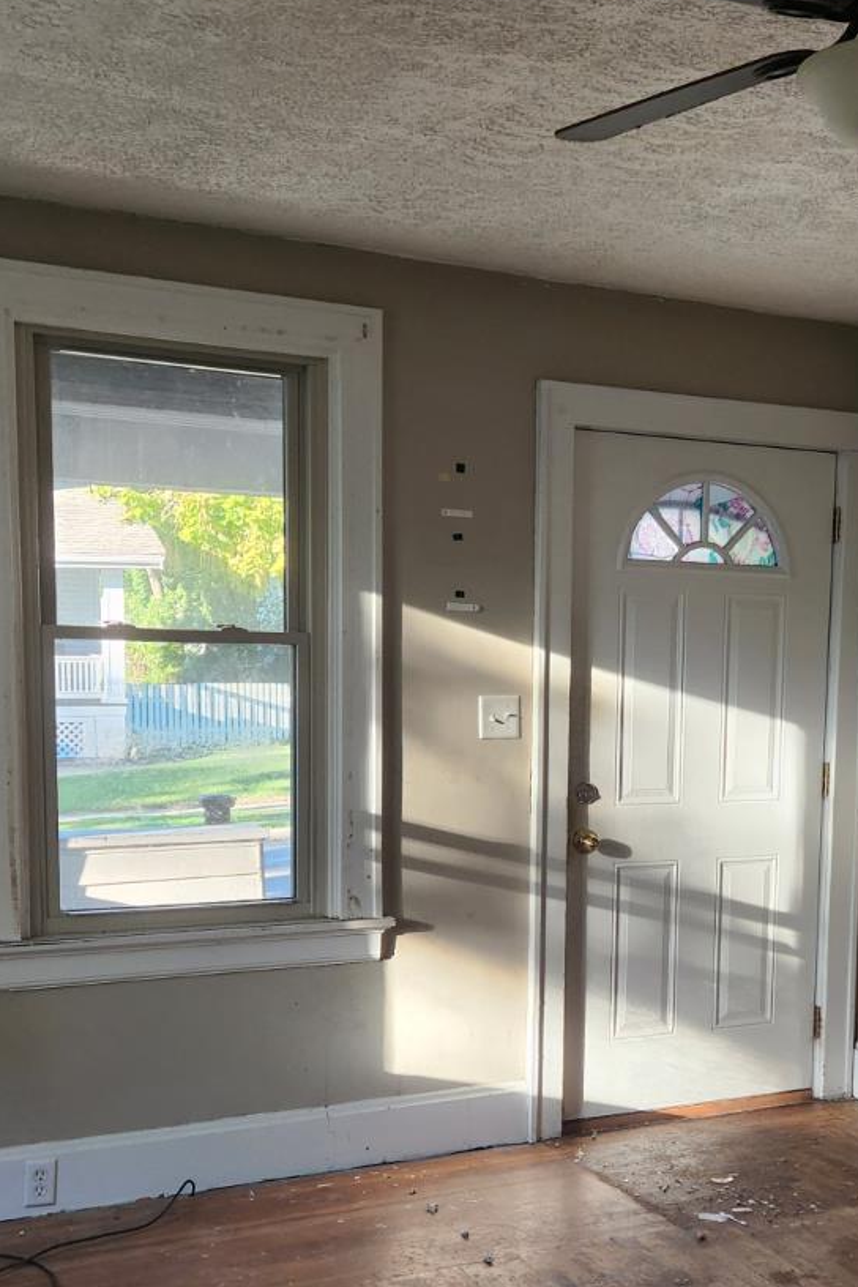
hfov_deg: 30.0
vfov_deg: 44.0
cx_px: 650
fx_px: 1573
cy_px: 838
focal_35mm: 44
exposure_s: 1/180
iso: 200
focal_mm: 5.4
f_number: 1.8
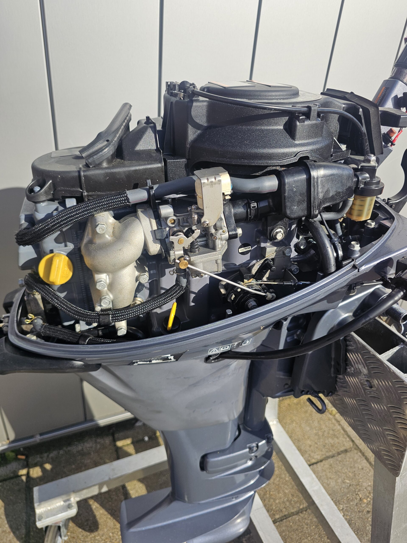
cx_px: 204
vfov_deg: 73.9
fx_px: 361
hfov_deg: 58.9
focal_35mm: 23
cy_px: 272
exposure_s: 1/1099
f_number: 1.7
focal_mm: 6.3
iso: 20
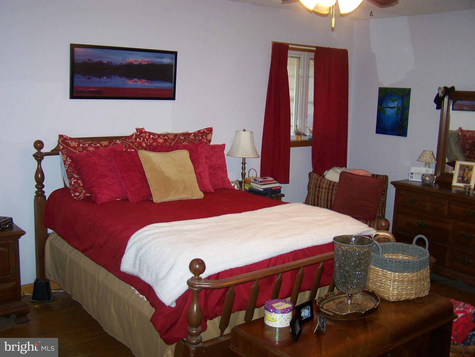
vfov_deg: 37.8
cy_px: 178
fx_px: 522
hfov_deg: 48.9
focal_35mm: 38
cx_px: 238
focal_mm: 6.3
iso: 160
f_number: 2.8
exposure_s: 1/60
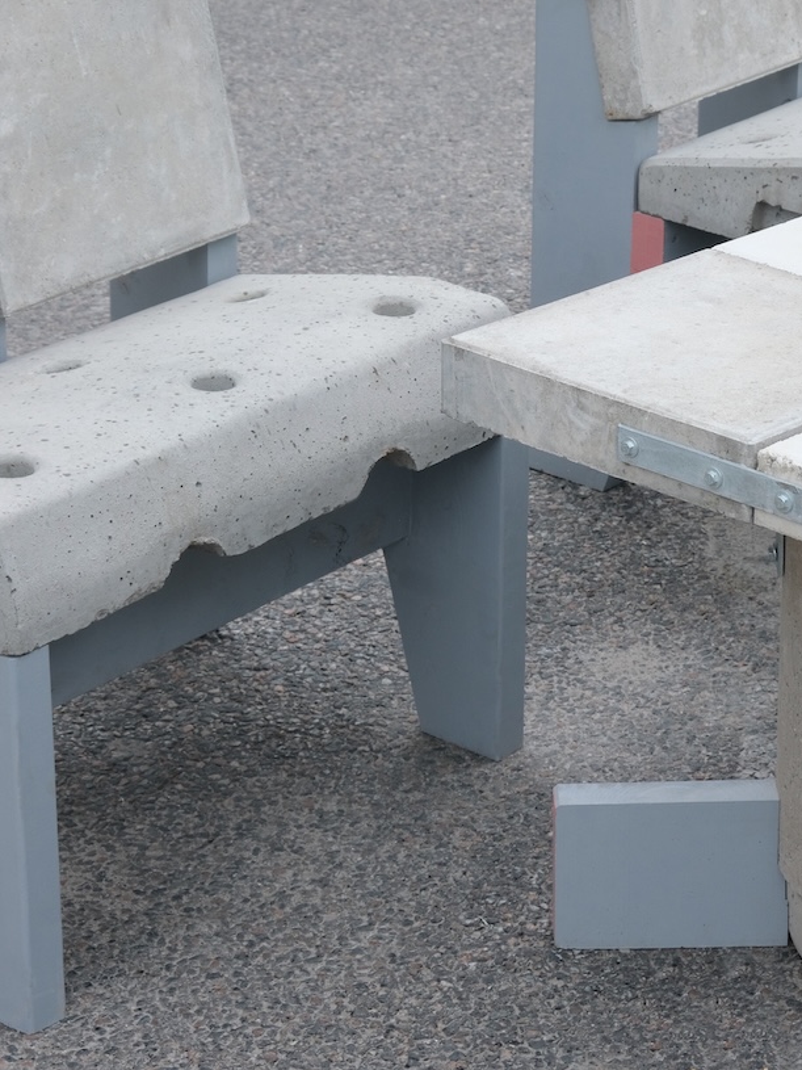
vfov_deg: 17.8
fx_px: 3399
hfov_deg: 13.4
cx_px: 526
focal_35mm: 110
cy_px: 343
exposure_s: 1/180
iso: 800
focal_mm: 50.5
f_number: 10
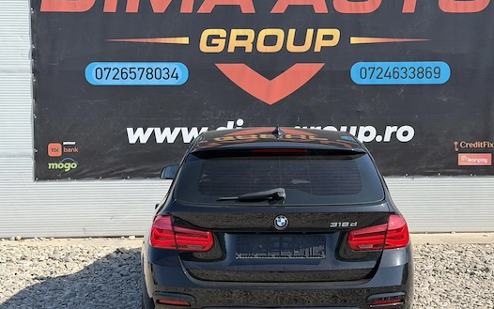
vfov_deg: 22.4
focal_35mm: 58
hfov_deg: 35.1
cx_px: 277
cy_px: 155
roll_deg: +0.7
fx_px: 781
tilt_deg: -2.8
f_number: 1.78
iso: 80
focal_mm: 6.76
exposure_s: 1/2494
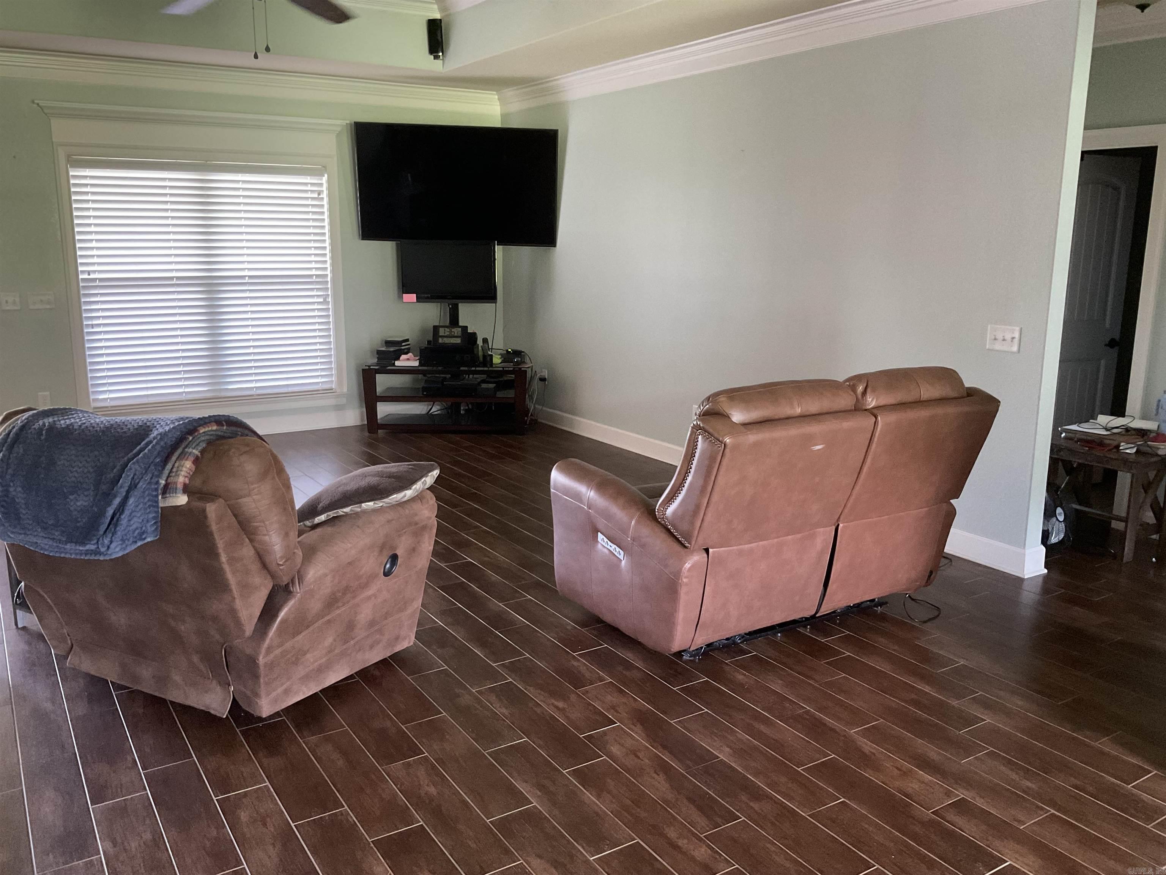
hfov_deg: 61.7
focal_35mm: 29
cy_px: 438
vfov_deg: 48.2
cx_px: 583
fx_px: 977
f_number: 1.8
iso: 320
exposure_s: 1/34
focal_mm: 3
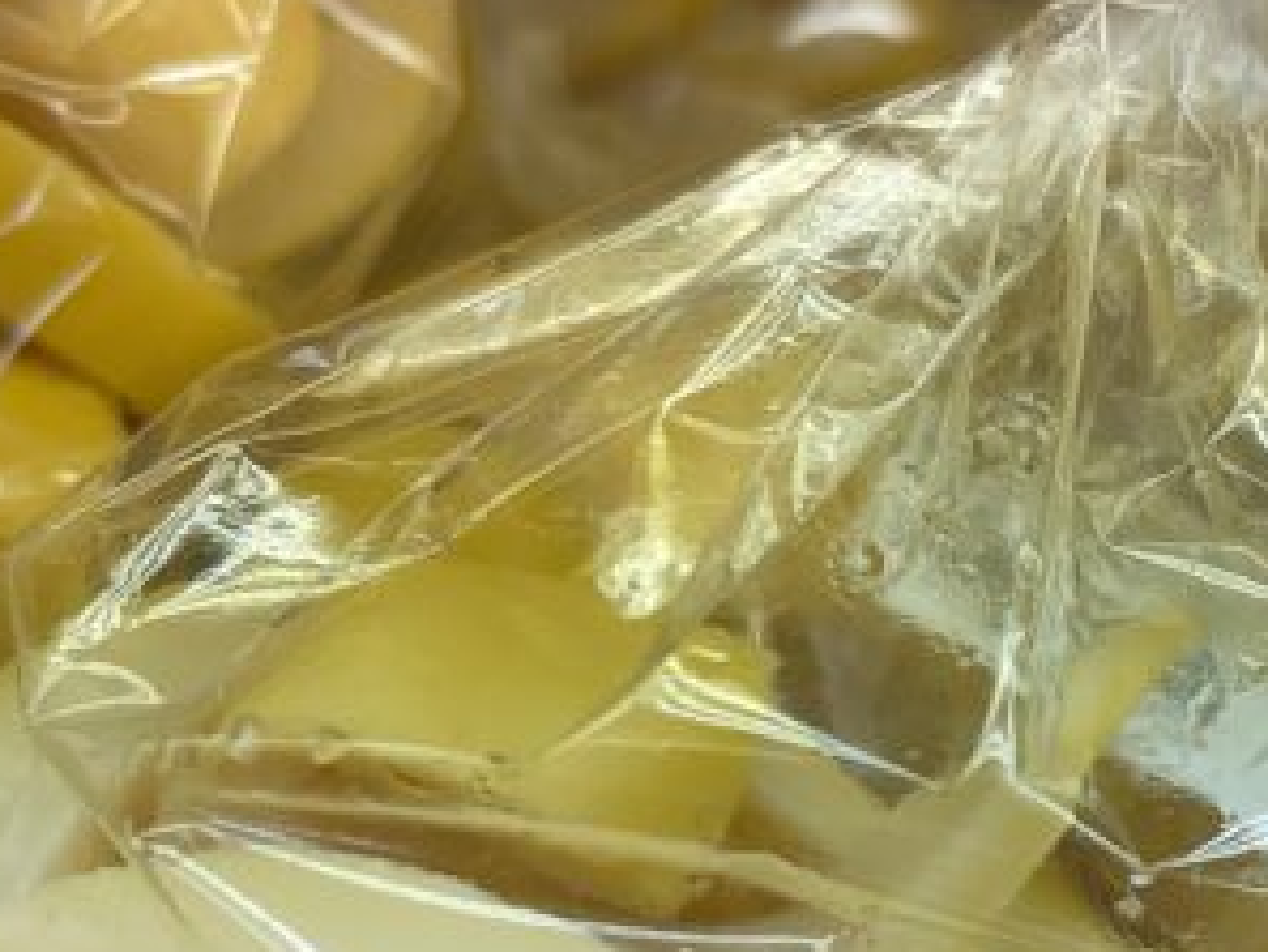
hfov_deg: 22.5
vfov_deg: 17.4
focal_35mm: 84
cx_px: 1208
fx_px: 3078
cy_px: 837
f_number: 1.6
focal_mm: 5.96
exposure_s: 1/120
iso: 32
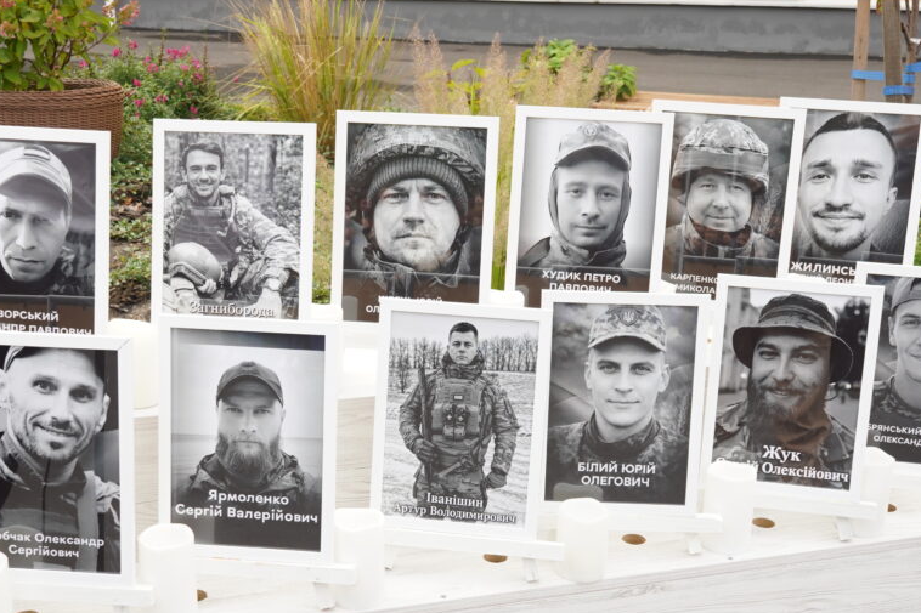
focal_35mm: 52
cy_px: 370
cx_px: 418
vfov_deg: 25.9
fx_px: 1330
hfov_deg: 38.2
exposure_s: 1/320
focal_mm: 34
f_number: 8
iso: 1000
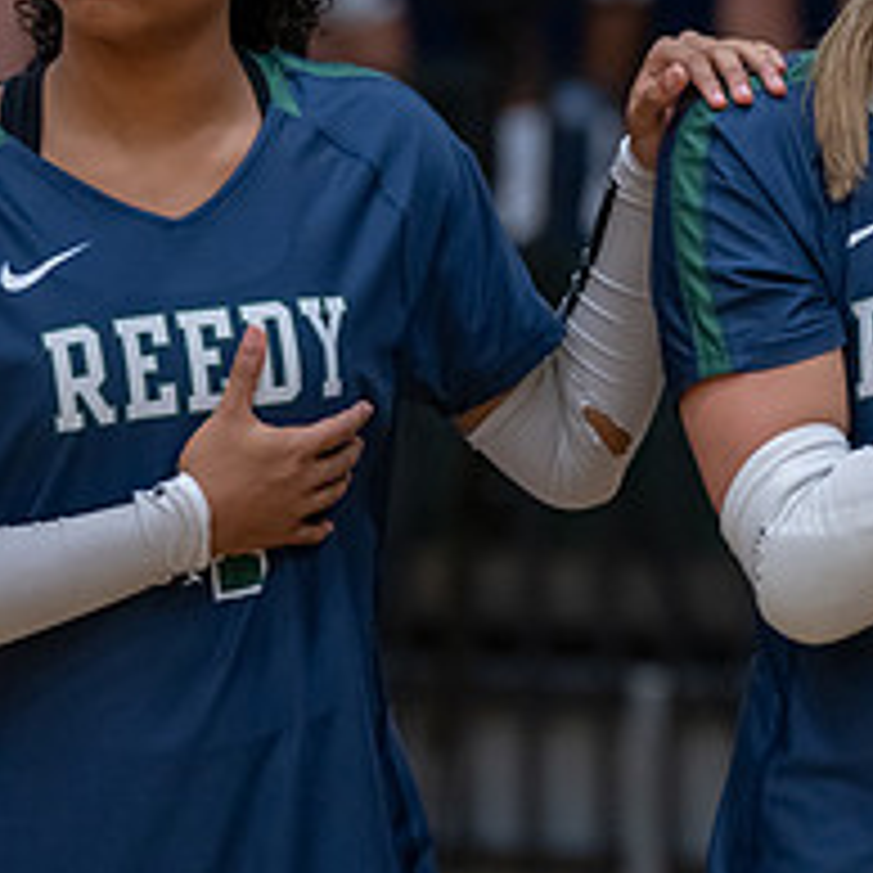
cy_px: 220
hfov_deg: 5.3
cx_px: 1048
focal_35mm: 327
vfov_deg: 5.4
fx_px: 9330
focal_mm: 120
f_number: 2.8
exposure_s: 1/320
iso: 1600
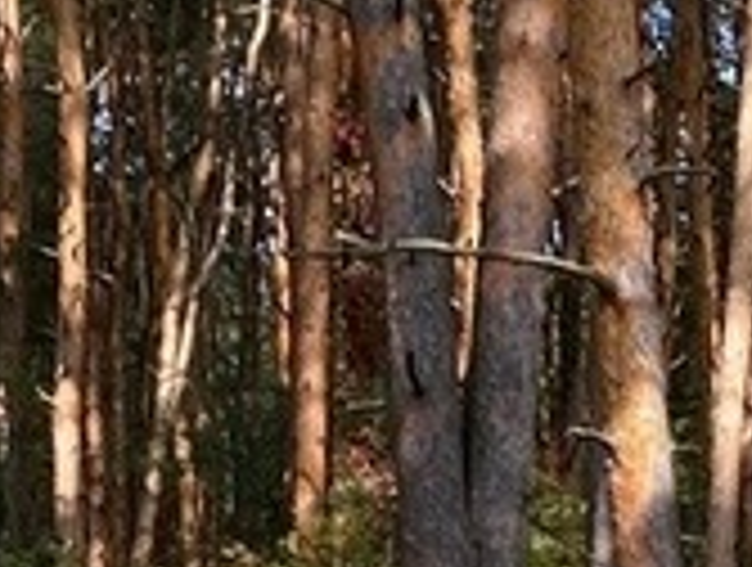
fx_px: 3462
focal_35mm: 159
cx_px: 599
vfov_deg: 8.7
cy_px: 1215
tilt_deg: -2.6
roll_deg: +1.2
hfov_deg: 12.3
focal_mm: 4.25
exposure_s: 1/616
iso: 32
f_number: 1.8
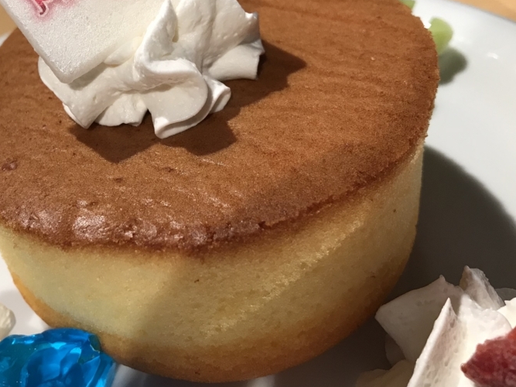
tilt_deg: -35.4
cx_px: 169
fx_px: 641
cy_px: 109
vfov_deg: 33.1
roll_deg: +10.0
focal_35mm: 43
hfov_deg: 43.2
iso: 32
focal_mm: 3.99
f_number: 1.8
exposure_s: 1/33
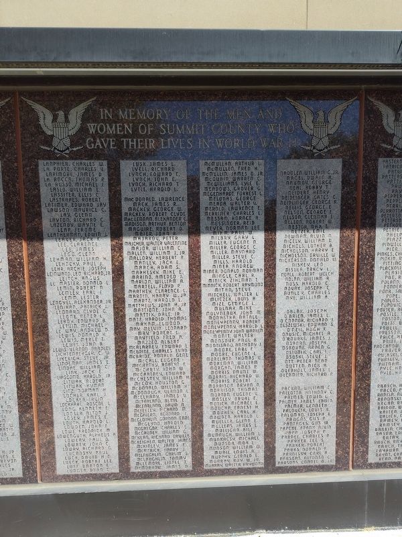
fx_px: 356
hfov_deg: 58.9
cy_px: 268
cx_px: 201
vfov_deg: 73.9
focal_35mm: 23
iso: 100
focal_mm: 5.56
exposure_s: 1/742
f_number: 1.8
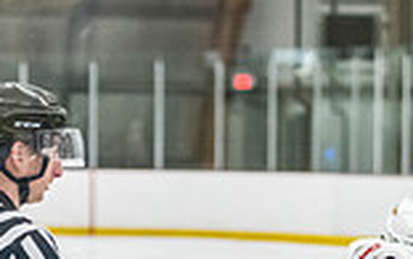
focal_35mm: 348
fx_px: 3923
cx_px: 306
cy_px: 512
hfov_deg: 6.0
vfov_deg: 3.8
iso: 3200
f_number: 2.8
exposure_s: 1/800
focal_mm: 80
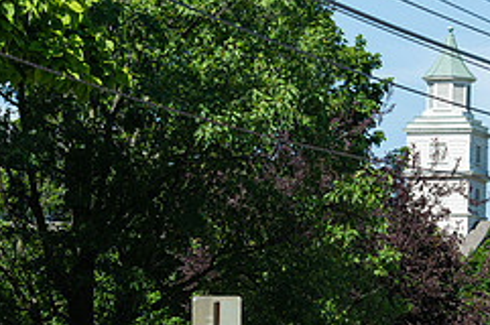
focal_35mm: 246
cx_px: 205
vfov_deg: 5.6
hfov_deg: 8.4
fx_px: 3344
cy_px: 314
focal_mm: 102
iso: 100
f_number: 4.5
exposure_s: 1/640
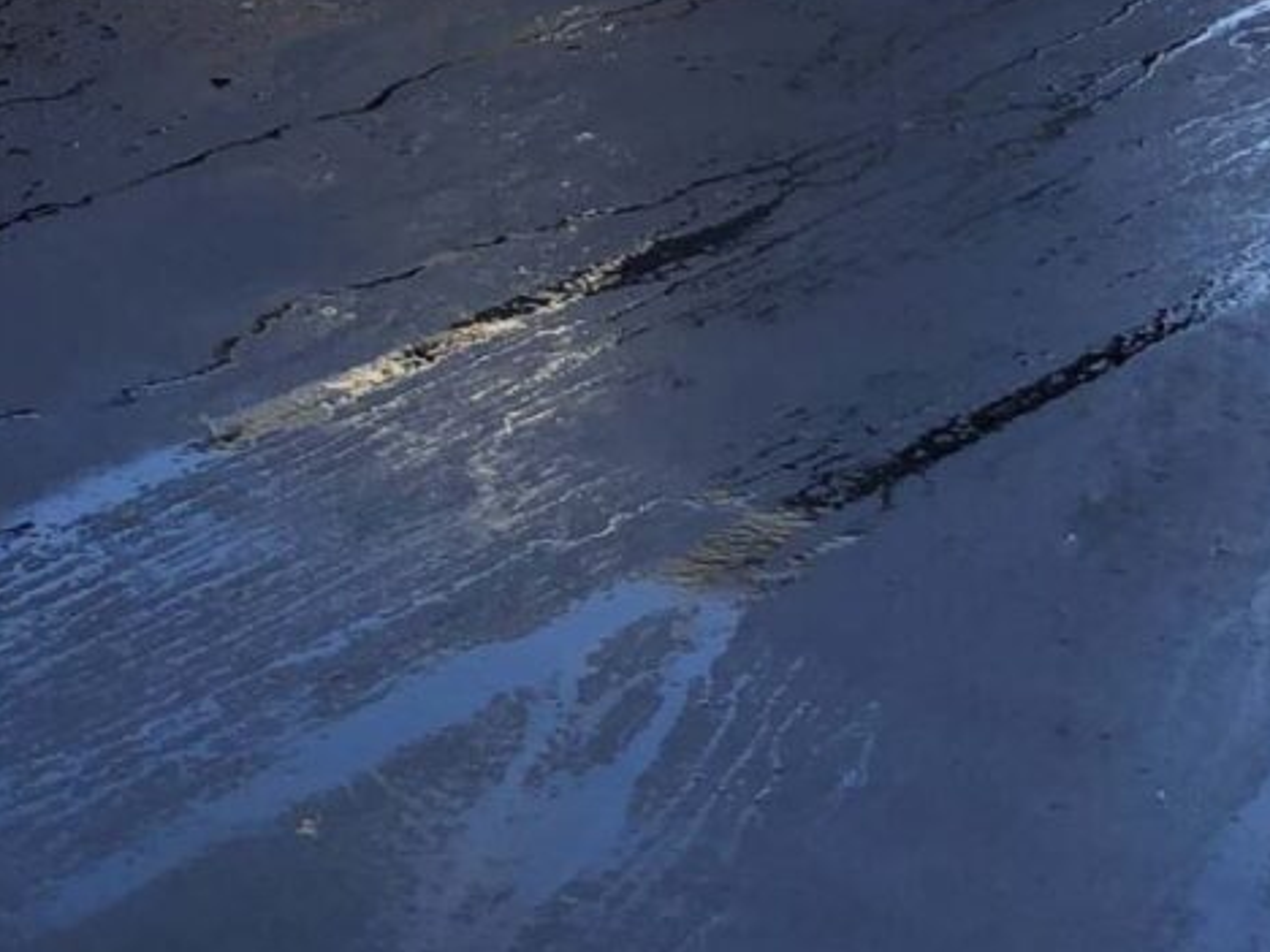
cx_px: -46
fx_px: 5136
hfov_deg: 13.9
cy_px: -349
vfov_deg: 10.3
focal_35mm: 140
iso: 20
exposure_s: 1/211
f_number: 1.8
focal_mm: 3.99
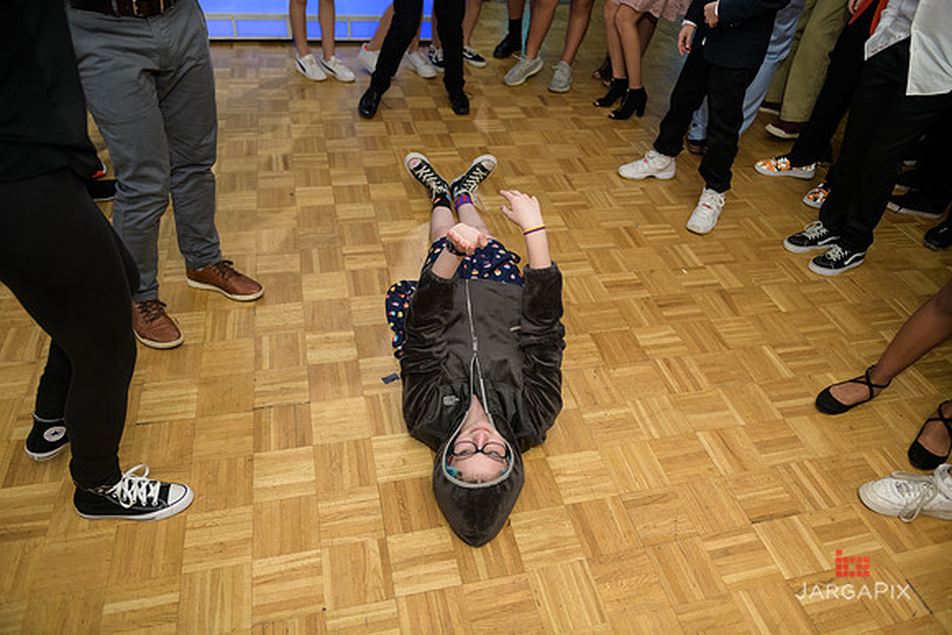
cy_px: 318
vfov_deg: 53.2
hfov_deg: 73.7
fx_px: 635
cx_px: 476
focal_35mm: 24
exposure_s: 1/125
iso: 800
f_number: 3.2
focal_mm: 24
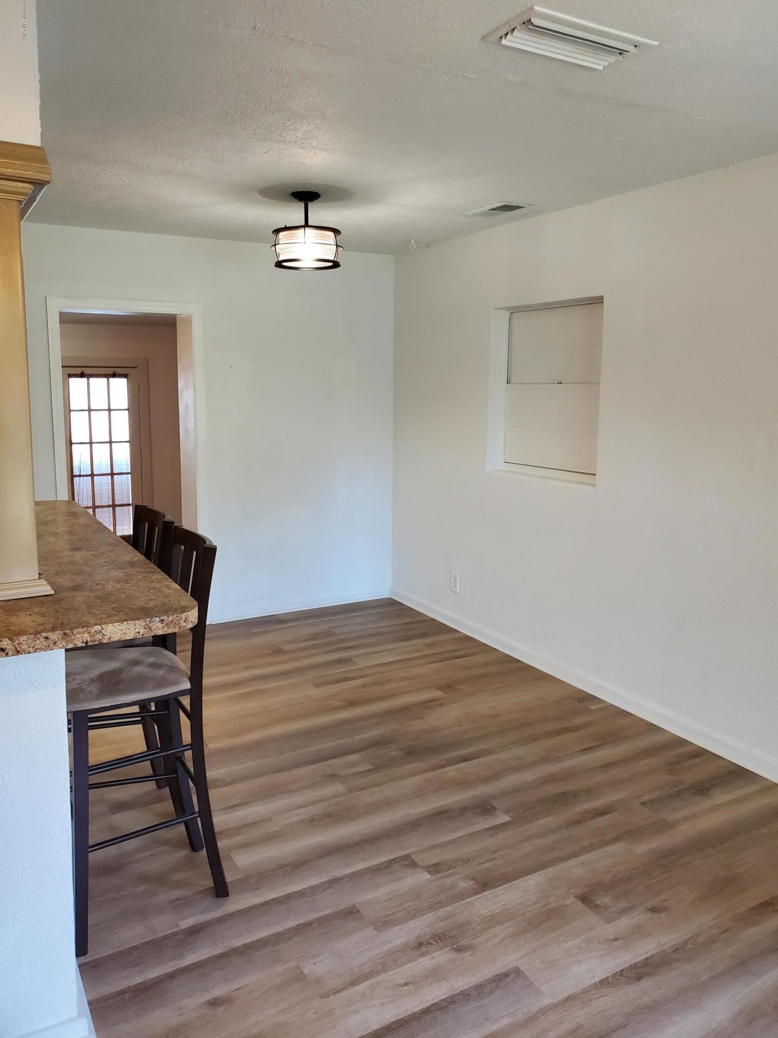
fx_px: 779
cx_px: 389
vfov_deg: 67.3
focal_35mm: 26
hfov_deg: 53.1
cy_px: 519
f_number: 2.4
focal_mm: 4.3
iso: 250
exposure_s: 1/39
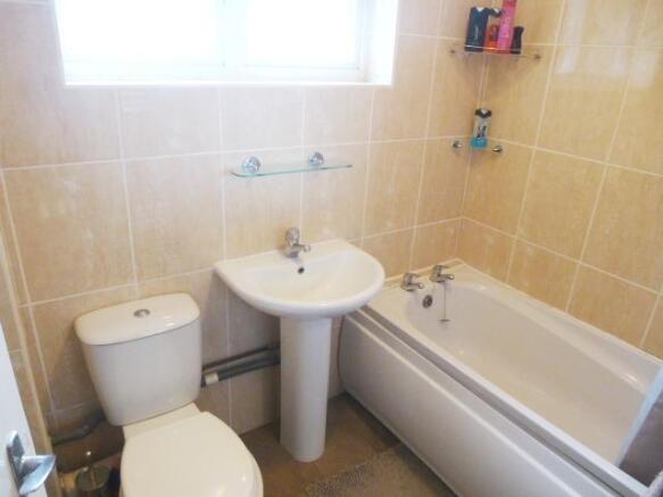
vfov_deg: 56.8
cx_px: 332
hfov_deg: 71.6
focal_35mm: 24
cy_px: 248
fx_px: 460
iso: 400
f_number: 3.3
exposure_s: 1/25
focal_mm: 4.3
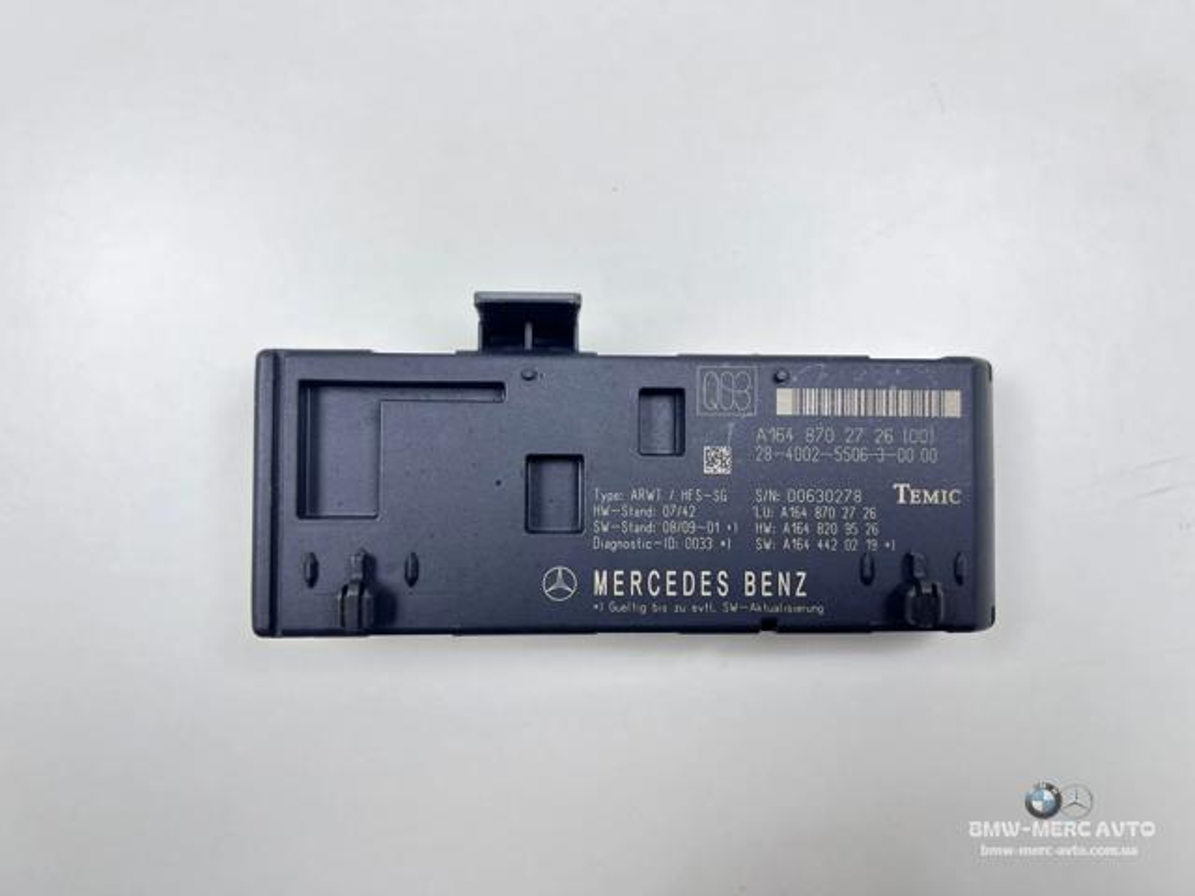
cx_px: 598
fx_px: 898
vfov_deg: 53.1
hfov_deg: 67.3
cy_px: 448
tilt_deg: -88.2
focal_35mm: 26
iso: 50
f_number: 1.5
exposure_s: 1/121
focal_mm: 5.7
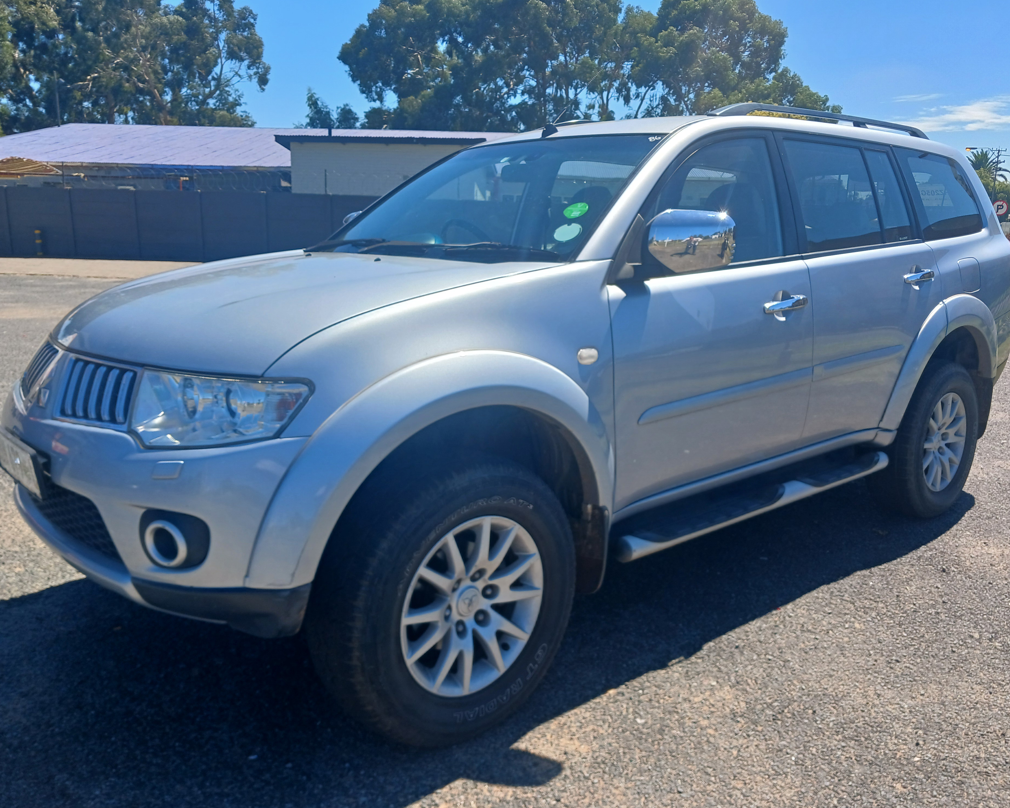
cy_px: 409
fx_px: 867
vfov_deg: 50.0
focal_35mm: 29
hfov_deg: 60.4
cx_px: 540
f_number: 1.8
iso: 20
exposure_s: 1/395
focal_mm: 4
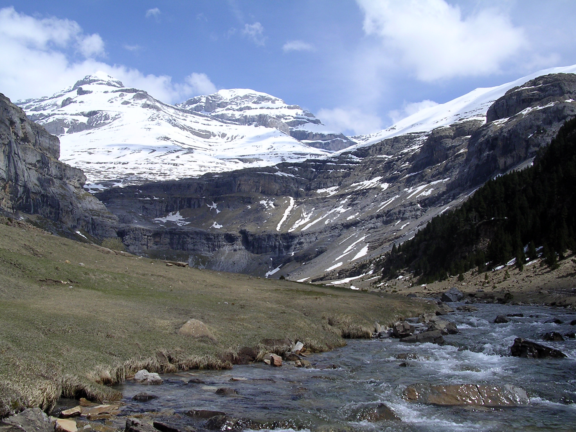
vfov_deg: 37.7
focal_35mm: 38
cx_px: 288
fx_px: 632
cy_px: 216
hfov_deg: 49.0
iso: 100
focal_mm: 5.8
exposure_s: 1/556
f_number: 5.6
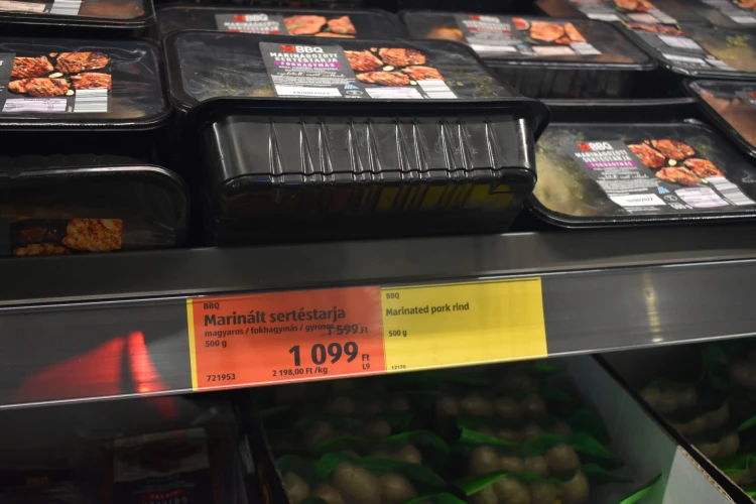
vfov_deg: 34.2
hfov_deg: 49.6
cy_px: 252
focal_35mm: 39
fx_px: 819
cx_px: 378
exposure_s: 1/125
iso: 1250
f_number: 4
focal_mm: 26
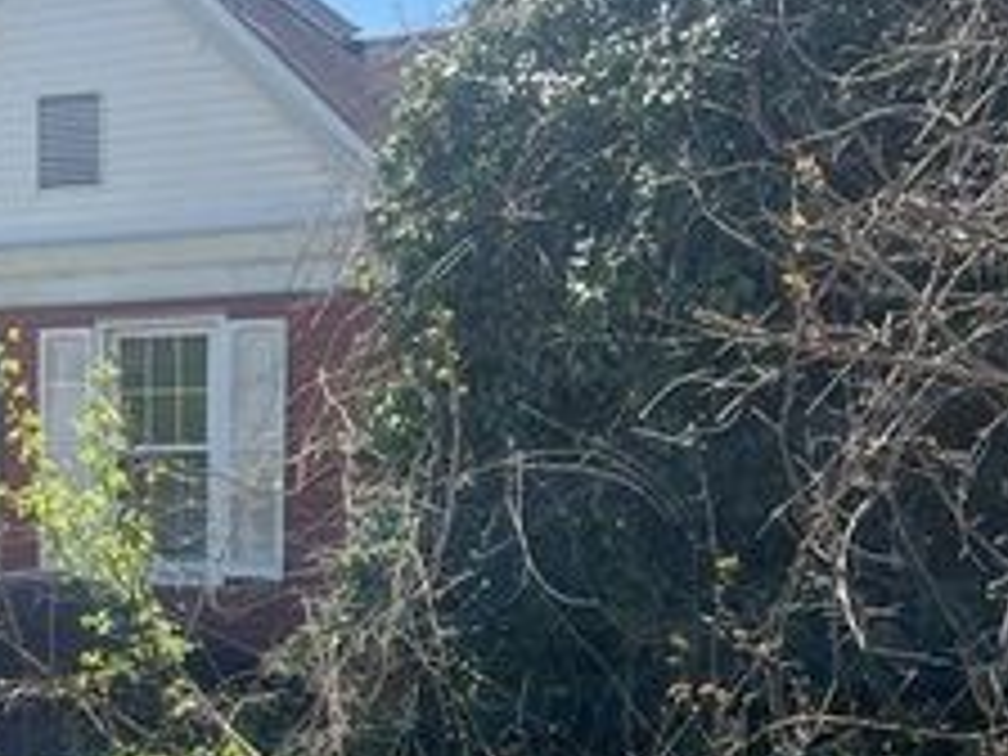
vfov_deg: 24.6
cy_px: 655
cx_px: -58
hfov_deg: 30.3
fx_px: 1689
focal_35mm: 58
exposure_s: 1/1869
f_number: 1.5
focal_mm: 5.7
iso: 50
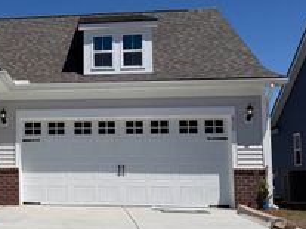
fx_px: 512
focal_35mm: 58
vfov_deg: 25.2
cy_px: 123
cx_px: 18
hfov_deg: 31.3
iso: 80
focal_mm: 6.76
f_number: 1.78
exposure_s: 1/9091
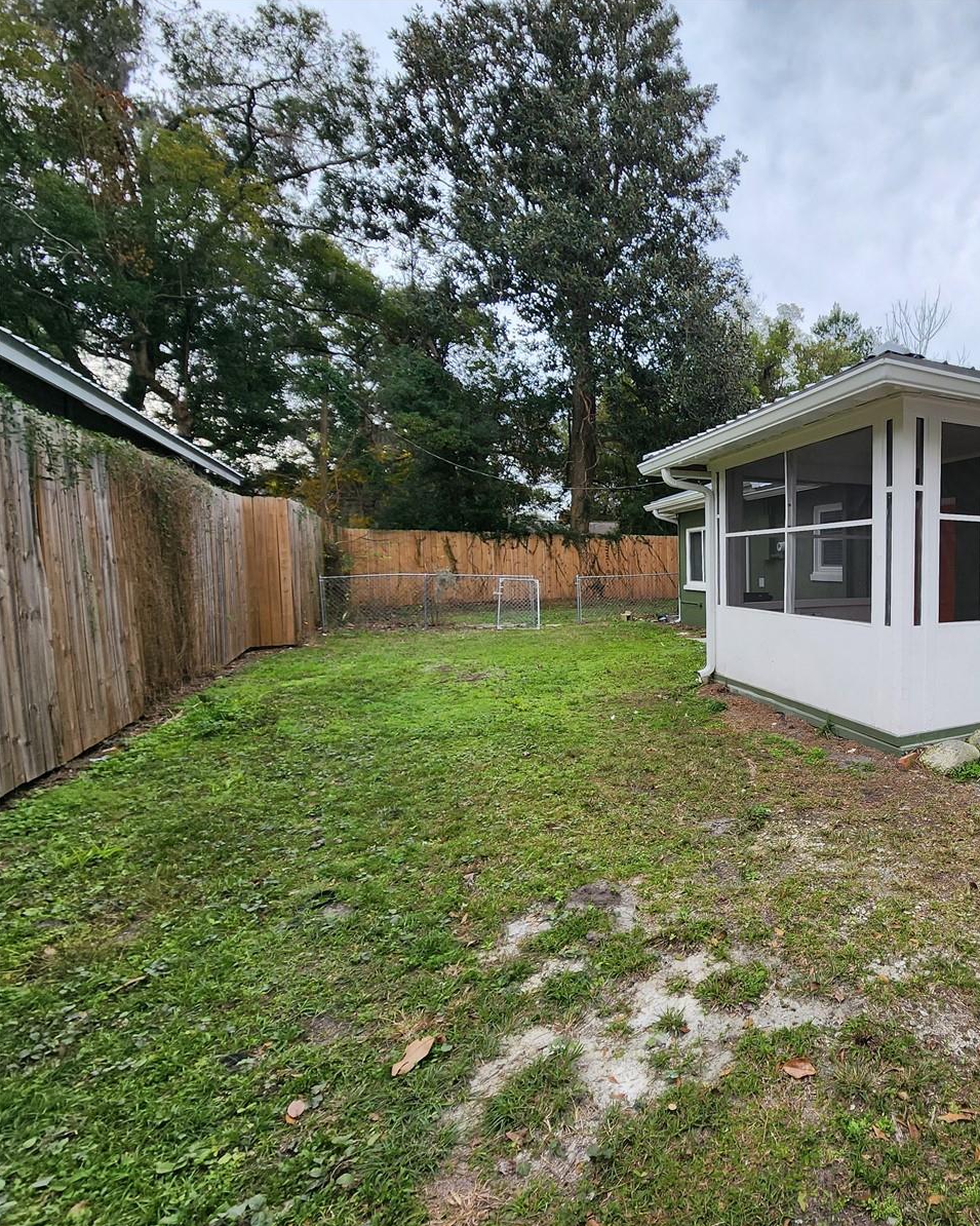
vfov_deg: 89.6
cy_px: 613
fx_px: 616
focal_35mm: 17
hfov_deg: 67.7
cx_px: 818
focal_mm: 2.2
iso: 50
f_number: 2.2
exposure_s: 1/292
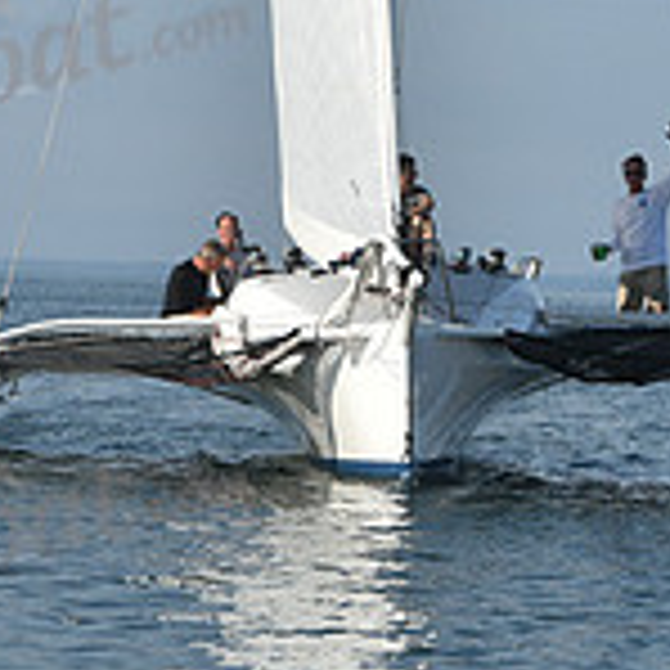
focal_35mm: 271
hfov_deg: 6.5
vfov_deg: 6.5
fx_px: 5934
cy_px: 254
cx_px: 486
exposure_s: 1/800
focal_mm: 82
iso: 320
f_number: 11
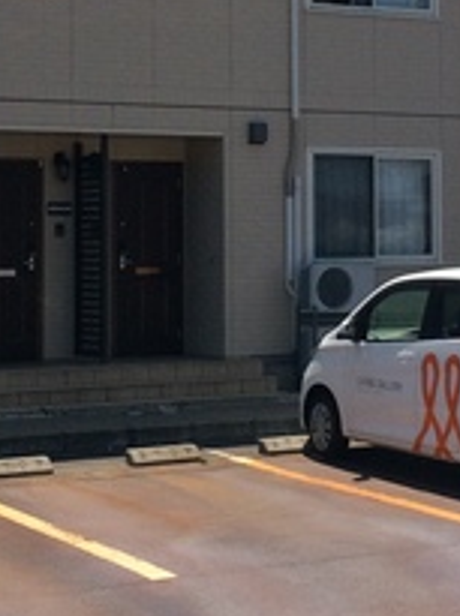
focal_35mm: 100
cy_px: 153
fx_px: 1777
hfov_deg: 14.7
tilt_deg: +2.6
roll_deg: -0.2
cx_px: 307
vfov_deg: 19.5
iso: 32
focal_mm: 3.3
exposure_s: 1/2045
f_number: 2.4
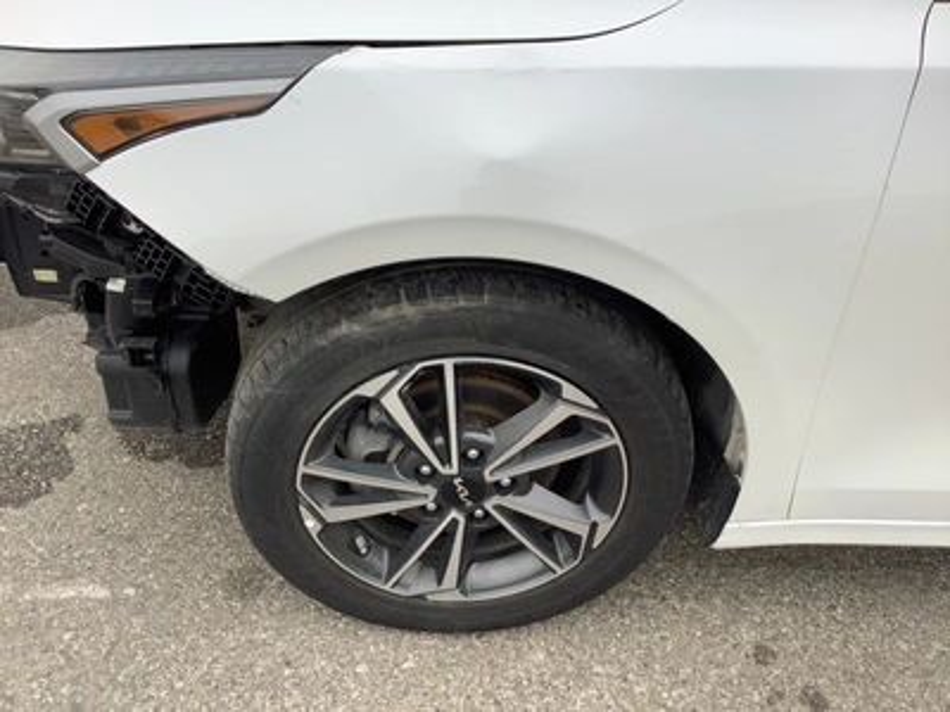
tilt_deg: -38.5
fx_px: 851
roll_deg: -4.8
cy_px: 356
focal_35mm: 31
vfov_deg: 45.4
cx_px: 475
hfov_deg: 58.4
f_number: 2.4
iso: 25
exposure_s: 1/229
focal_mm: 3.3
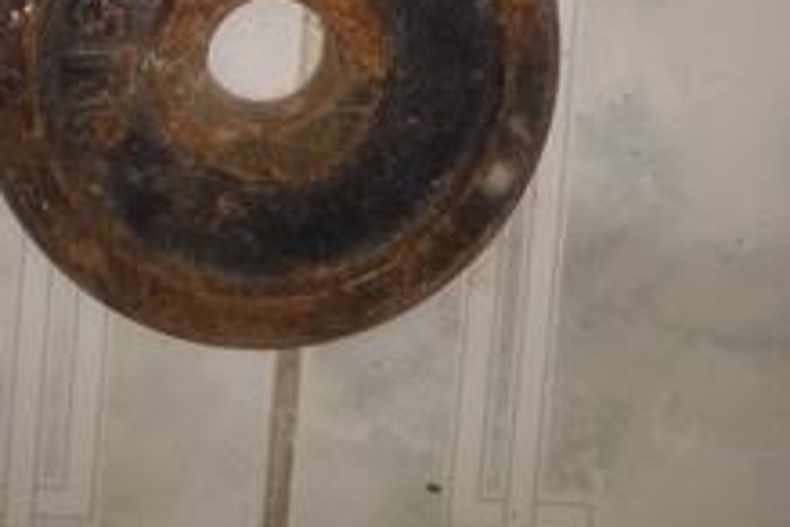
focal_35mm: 50
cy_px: -265
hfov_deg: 38.4
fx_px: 1097
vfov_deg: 22.2
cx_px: 179
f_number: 1.88
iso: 74
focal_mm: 5.56
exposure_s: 1/100
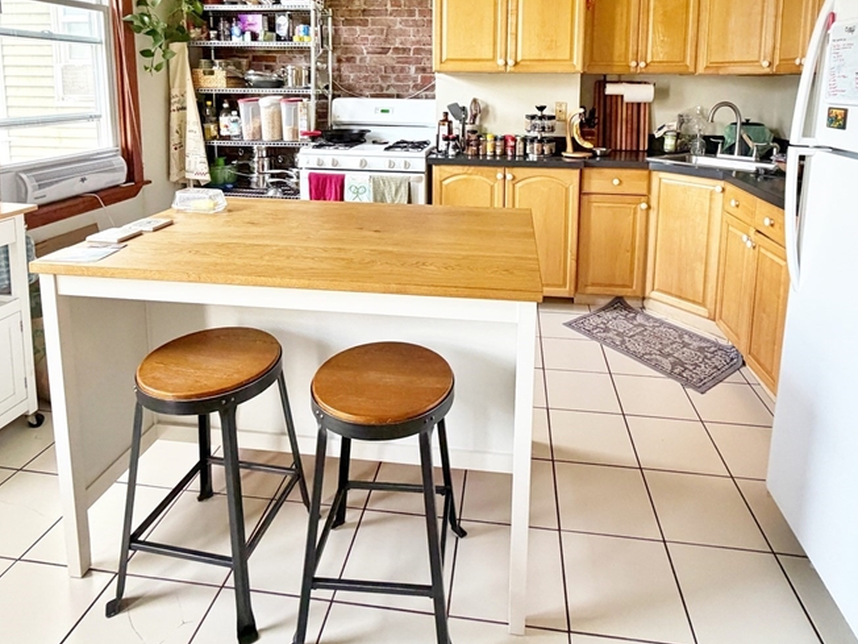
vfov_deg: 57.6
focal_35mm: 22
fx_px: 545
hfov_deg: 76.4
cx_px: 442
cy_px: 151
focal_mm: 2.22
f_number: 2.2
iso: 320
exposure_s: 1/94
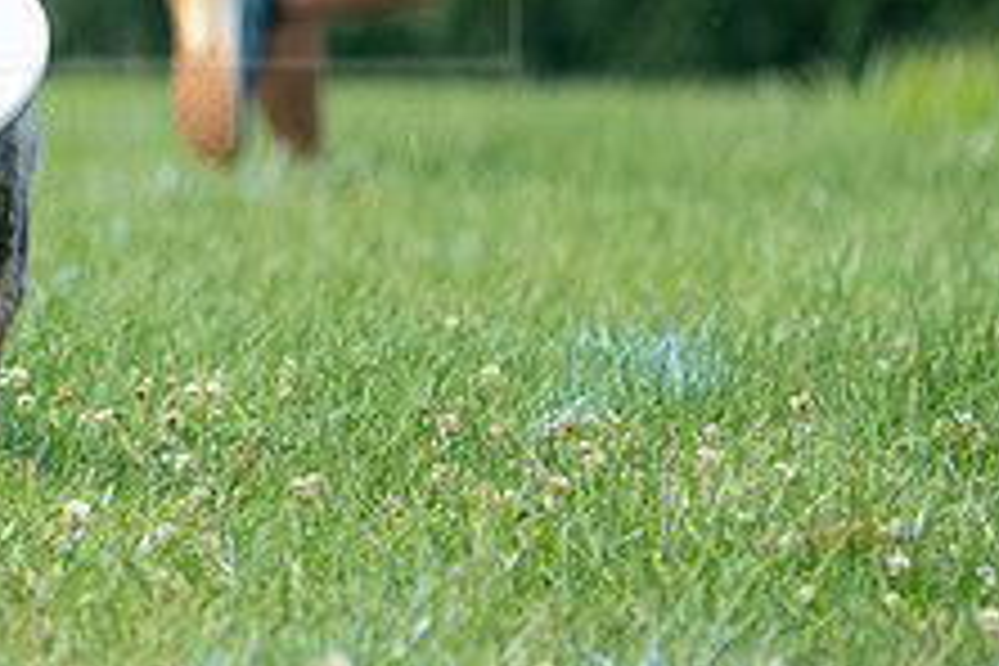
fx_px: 24723
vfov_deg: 1.5
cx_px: -220
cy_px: -2
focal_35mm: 891
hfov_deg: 2.3
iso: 1600
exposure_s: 1/4000
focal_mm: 341
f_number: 6.3
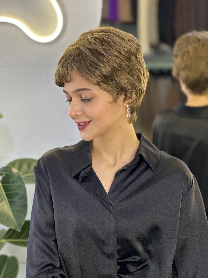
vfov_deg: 25.3
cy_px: 139
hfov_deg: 19.1
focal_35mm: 77
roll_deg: +0.1
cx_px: 104
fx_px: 617
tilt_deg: -7.6
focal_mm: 9
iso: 160
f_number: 2.8
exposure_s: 1/50
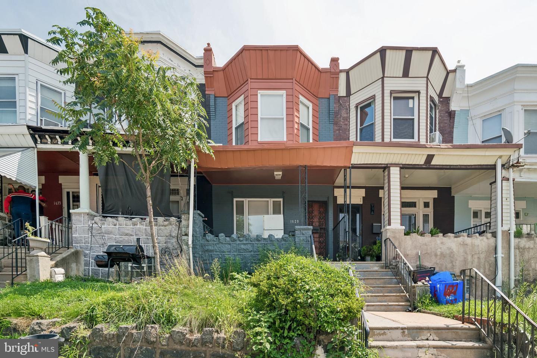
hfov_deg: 86.9
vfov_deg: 64.6
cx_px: 268
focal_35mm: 19
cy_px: 179
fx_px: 283
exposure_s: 1/200
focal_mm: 19
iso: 200
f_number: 4.5
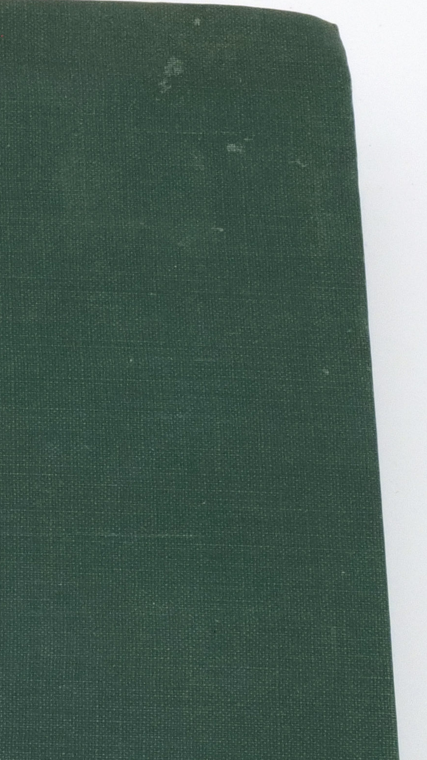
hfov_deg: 6.0
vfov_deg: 10.6
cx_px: -151
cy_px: 687
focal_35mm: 202
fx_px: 4067
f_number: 22
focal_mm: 50
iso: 2000
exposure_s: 1/80
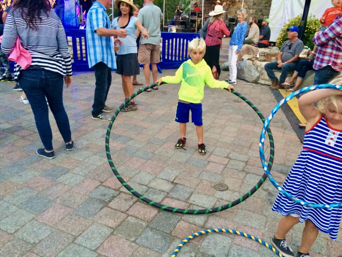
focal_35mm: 29
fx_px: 287
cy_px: 128
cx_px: 171
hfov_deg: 61.7
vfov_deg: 48.2
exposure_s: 1/30
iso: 250
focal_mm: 4.15
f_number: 2.2
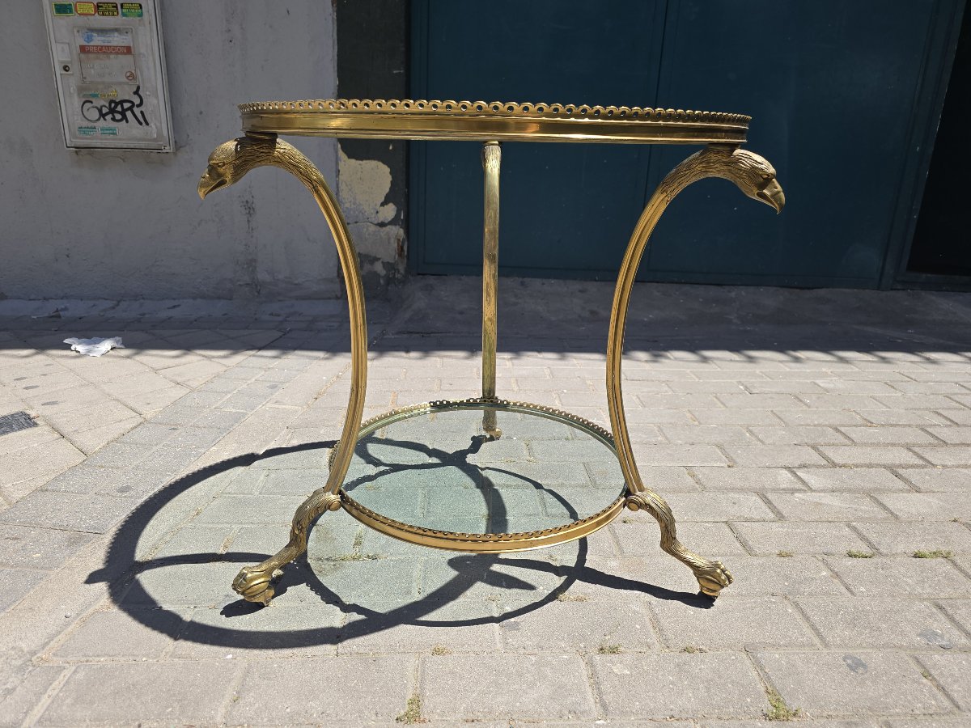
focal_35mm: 23
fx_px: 645
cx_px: 486
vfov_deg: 58.9
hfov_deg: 73.9
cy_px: 364
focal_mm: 6.3
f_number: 1.7
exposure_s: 1/532
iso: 12
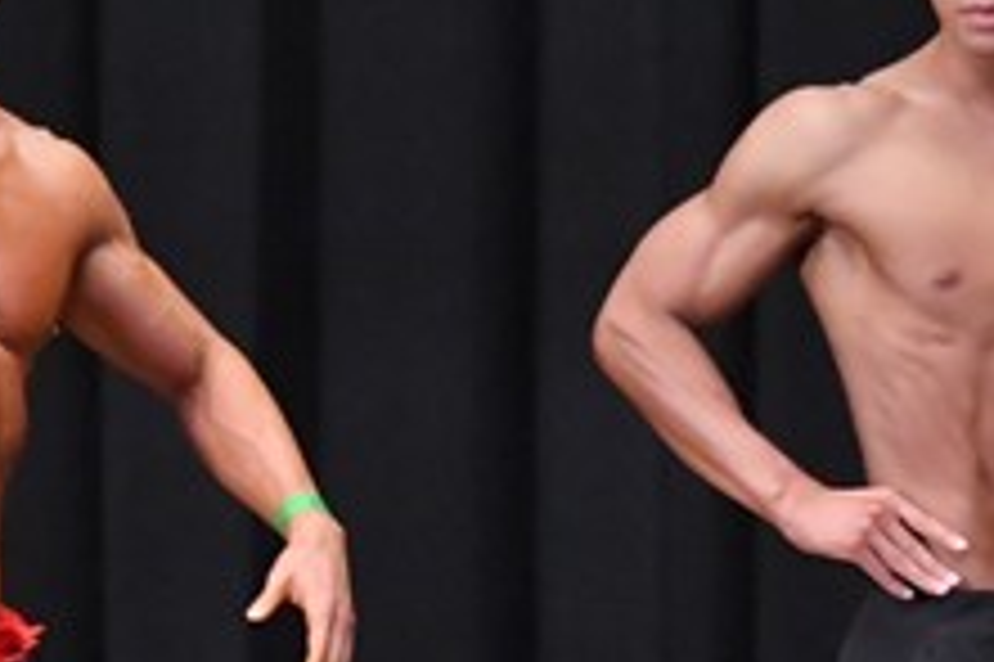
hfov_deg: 2.9
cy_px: 576
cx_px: 236
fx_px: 19506
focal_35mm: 707
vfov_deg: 1.9
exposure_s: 1/400
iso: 8000
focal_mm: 135
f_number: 5.6
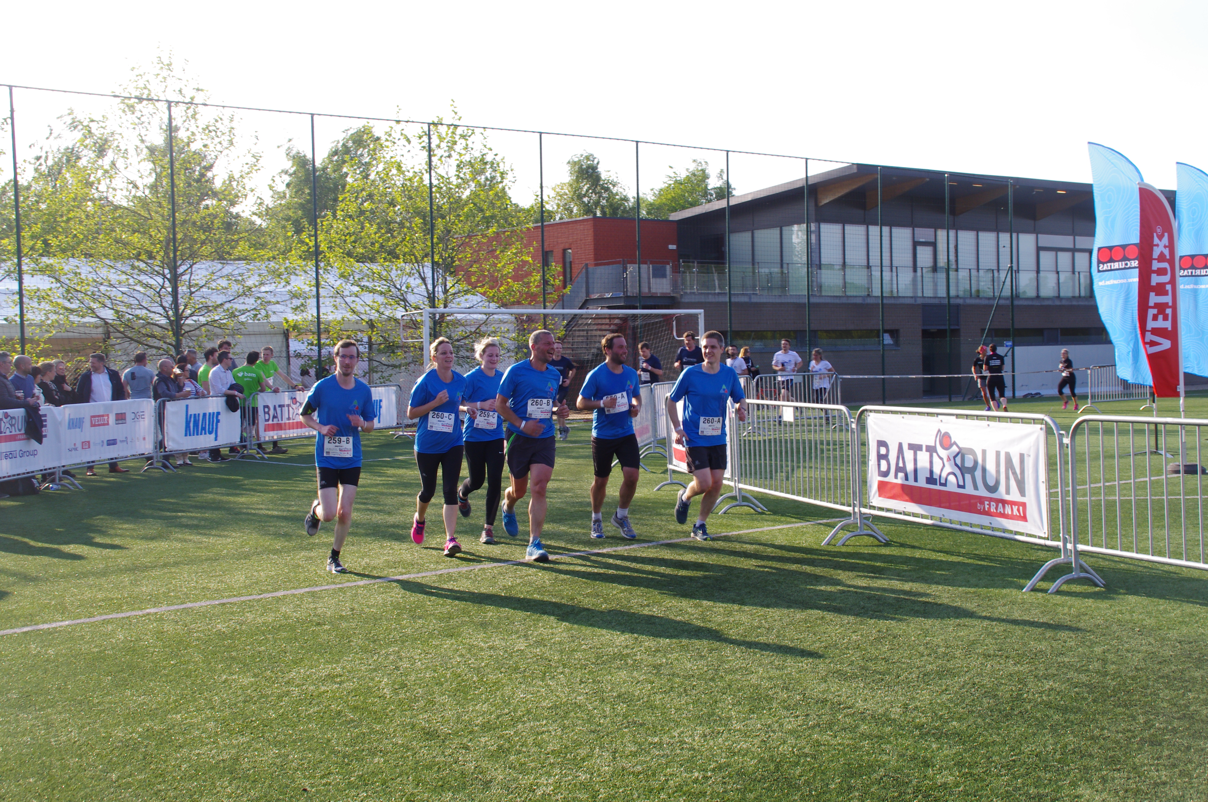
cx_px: 604
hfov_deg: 46.4
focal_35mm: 42
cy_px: 401
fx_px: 1408
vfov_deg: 31.8
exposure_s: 1/125
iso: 200
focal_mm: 28
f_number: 11
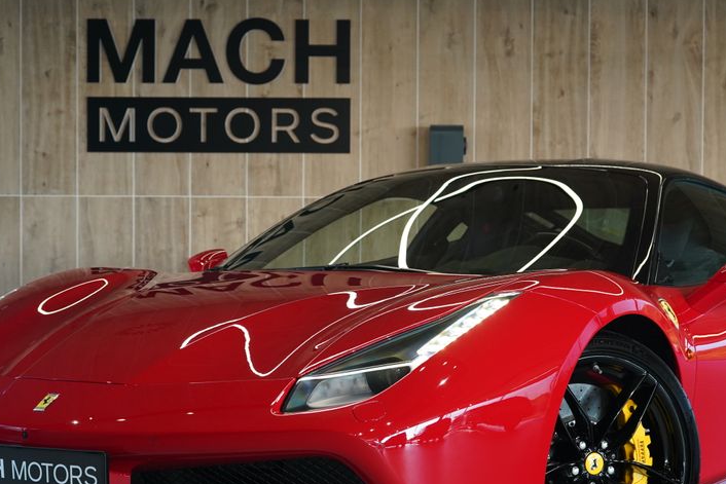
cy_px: 322
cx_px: 362
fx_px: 1493
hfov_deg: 27.3
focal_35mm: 74
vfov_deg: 18.4
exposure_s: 1/160
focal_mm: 51
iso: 2000
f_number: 4.5
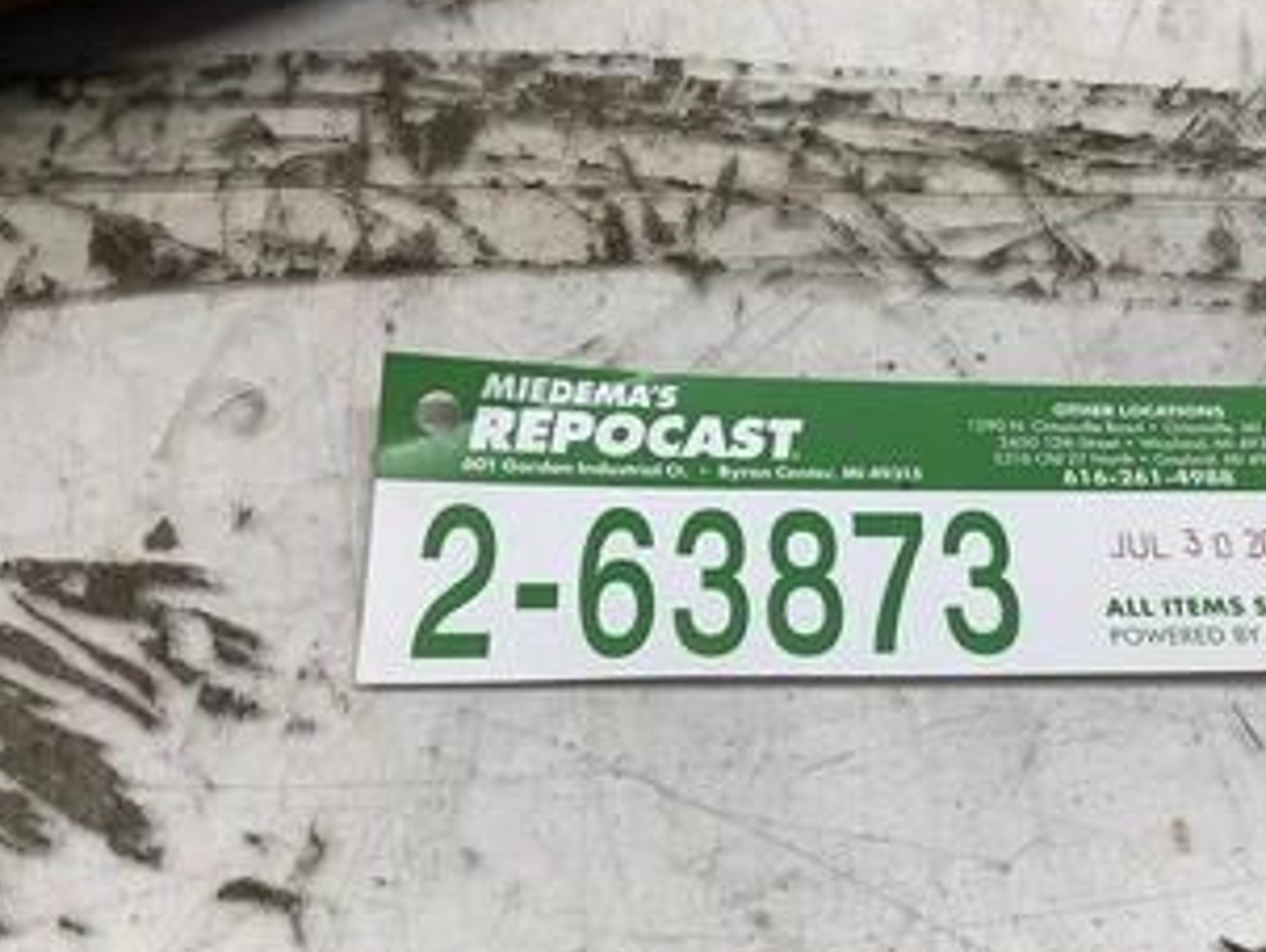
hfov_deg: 45.2
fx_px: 1501
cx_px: 822
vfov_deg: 35.2
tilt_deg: -63.5
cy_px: 503
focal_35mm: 41
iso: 40
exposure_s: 1/120
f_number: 2.4
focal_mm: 3.3
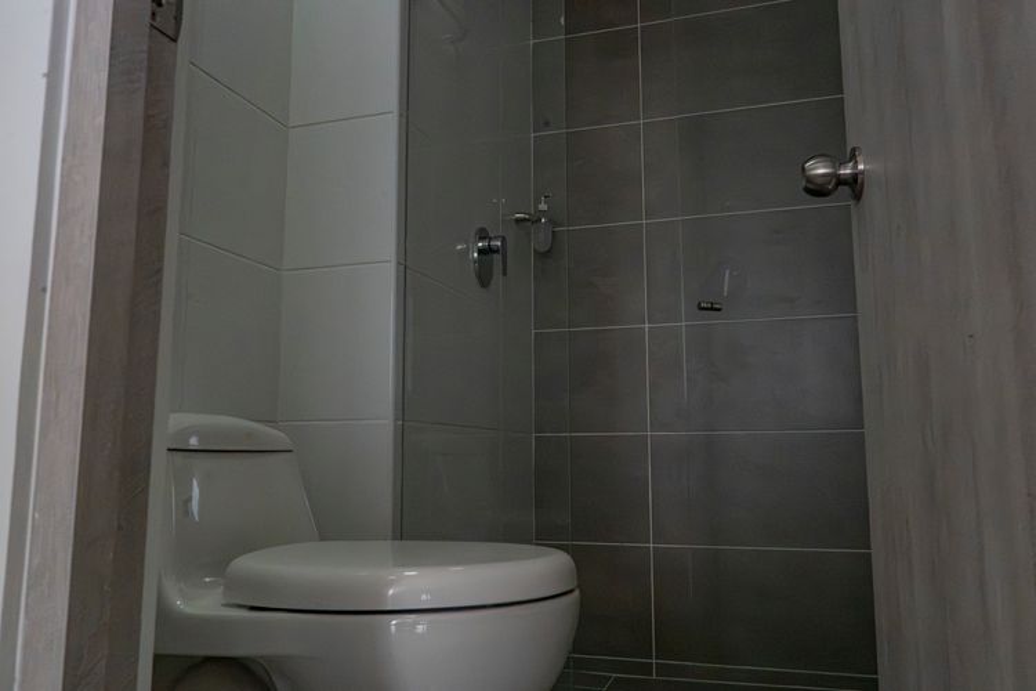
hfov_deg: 65.5
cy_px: 346
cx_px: 518
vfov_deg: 46.4
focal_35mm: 28
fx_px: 806
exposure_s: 1/1600
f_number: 14
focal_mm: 28
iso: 20000
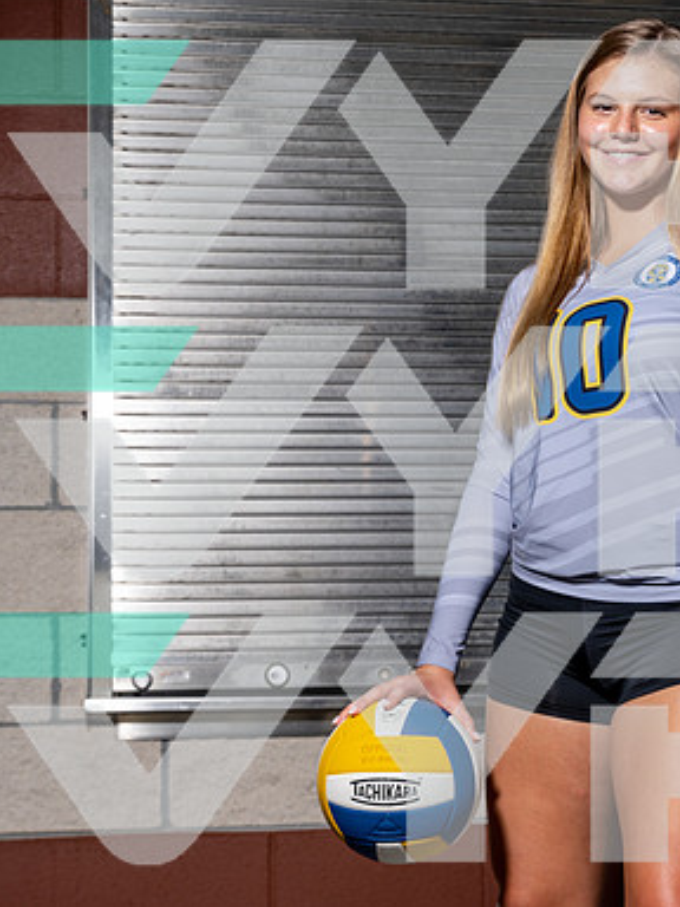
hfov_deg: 18.9
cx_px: 552
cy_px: 452
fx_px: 2017
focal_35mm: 77
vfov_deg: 25.3
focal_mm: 53
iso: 100
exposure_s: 1/125
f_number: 8
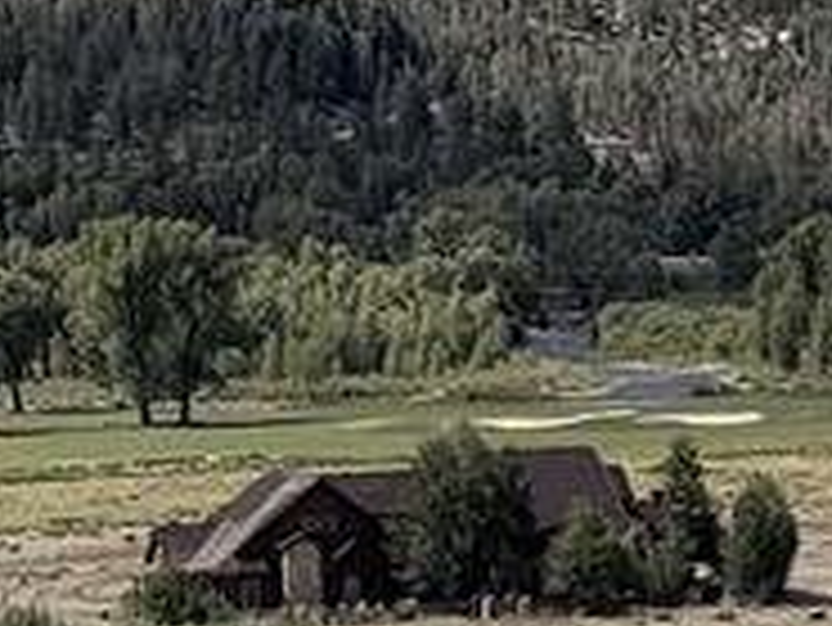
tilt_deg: -2.3
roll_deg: +1.0
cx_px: 1866
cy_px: 266
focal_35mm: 199
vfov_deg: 7.5
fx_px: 4786
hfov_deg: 9.1
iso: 80
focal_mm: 6.76
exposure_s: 1/5714
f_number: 1.78
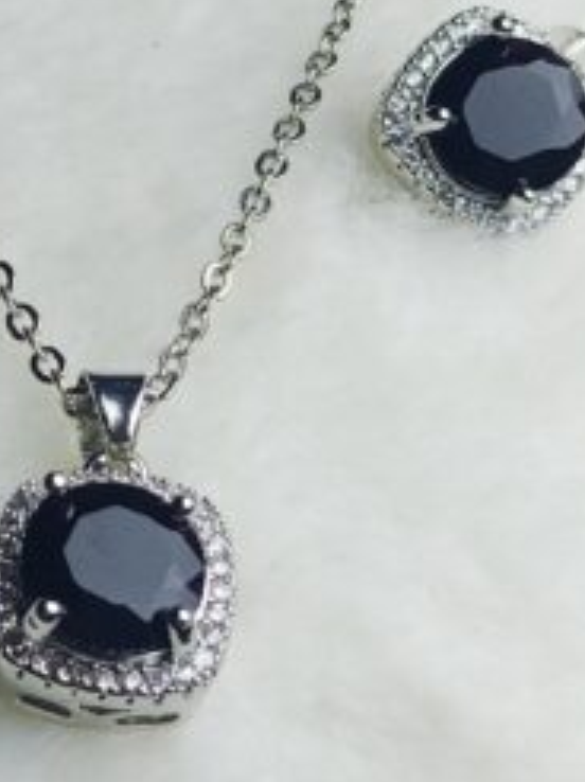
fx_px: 2844
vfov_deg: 15.6
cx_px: 89
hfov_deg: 11.7
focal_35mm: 126
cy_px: 224
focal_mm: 3.98
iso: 50
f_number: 1.8
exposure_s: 1/142
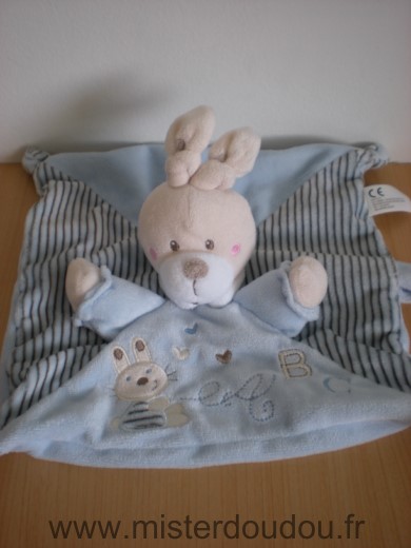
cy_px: 274
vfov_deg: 49.0
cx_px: 206
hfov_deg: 37.7
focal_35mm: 38
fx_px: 602
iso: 64
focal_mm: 6.3
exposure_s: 1/60.3
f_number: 3.1
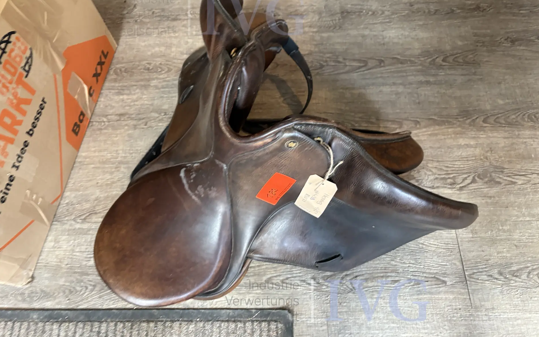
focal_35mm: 28
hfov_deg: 66.5
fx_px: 411
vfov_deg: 44.5
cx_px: 266
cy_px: 157
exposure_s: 1/60
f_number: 1.6
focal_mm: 5.96
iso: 320
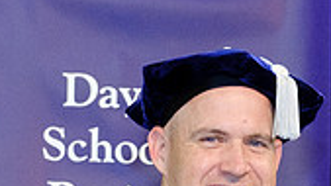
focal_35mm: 251
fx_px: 2203
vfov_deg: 4.7
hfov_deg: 8.5
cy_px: 518
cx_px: 387
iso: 1600
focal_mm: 27.4
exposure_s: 1/125
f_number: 4
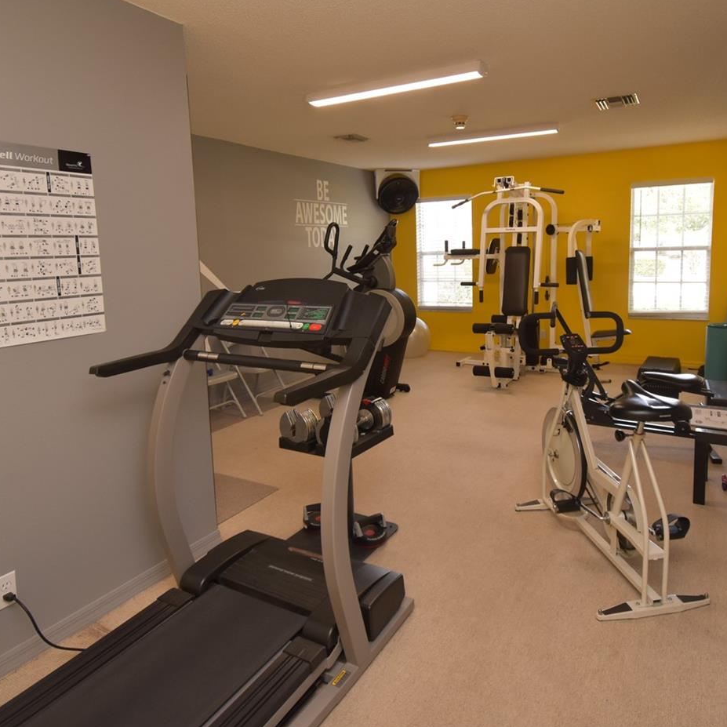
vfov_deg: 69.3
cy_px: 314
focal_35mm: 22
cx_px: 409
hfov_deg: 69.4
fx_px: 523
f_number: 5.6
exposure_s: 1/125
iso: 800
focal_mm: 10
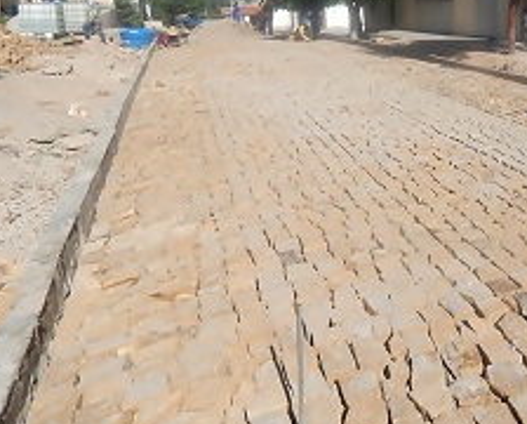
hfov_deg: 42.5
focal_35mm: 40
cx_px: 459
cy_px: 113
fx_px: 625
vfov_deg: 36.7
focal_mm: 4
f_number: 6
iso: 125
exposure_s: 1/800
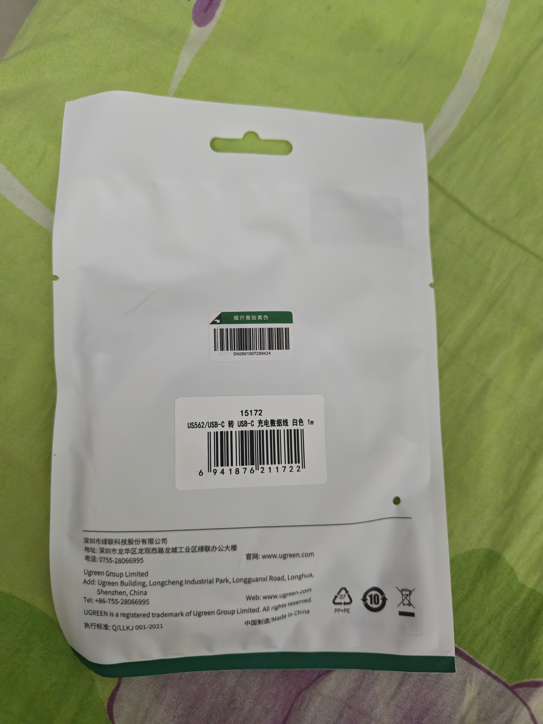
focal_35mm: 24
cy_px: 362
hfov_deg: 56.8
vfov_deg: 71.6
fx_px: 502
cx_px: 272
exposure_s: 1/170
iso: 4000
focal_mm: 6.12
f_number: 1.9
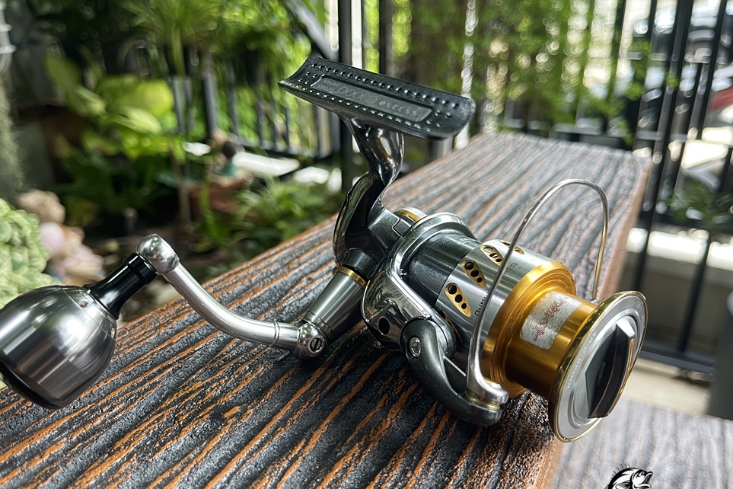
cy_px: 276
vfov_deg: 47.8
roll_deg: +0.8
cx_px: 368
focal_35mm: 27
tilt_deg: -23.6
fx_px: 550
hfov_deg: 67.4
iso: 40
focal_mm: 5.1
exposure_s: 1/121
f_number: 1.6
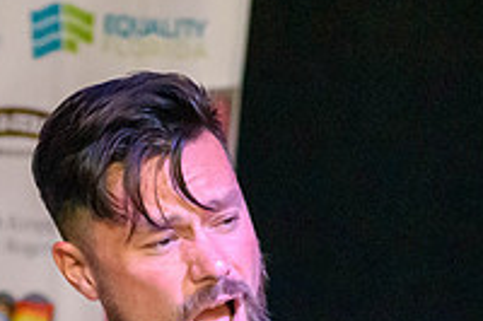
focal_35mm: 697
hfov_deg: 3.0
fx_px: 9343
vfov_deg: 2.0
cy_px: 433
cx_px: 142
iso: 8000
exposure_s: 1/500
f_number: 5
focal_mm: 160
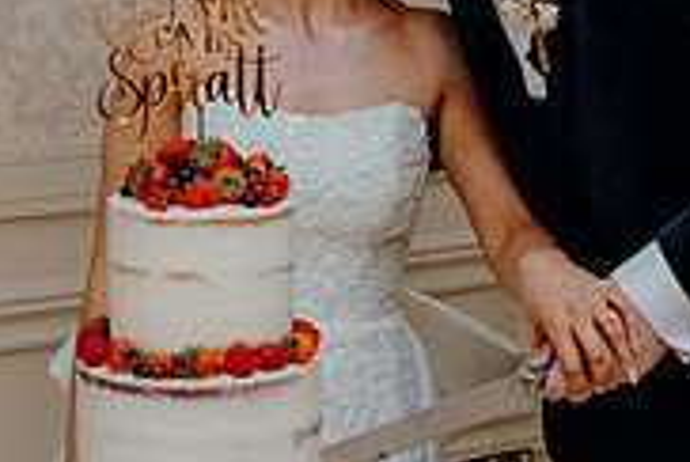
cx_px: 478
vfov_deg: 11.3
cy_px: 51
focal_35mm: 121
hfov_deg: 16.8
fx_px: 2323
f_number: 3.5
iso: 2500
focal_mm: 38
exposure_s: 1/160
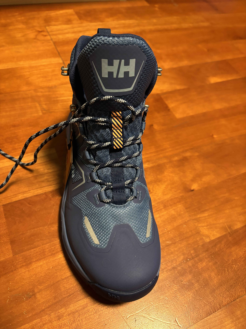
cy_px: 164
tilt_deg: -53.9
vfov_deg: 67.3
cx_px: 123
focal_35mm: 26
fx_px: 246
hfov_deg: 53.1
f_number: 1.6
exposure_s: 1/33
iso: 500
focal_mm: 5.96
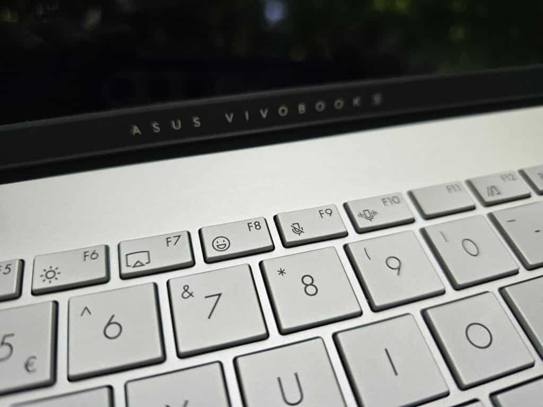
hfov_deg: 73.9
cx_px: 272
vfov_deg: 58.9
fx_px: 361
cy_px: 204
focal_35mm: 23
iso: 125
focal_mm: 6.3
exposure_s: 1/180
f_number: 1.7
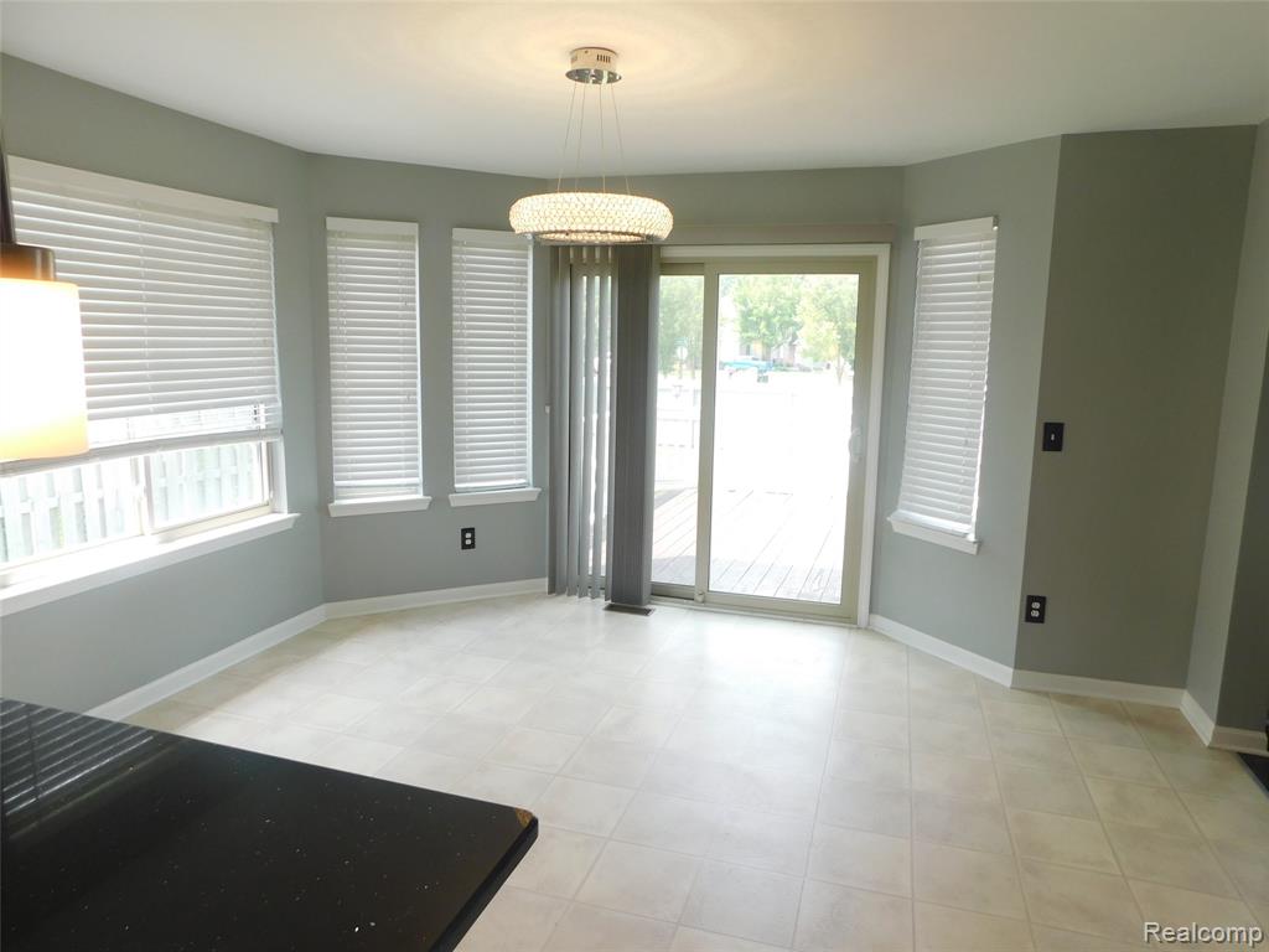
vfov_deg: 58.9
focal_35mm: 23
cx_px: 634
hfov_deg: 73.9
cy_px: 476
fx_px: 843
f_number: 3
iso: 125
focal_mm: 4
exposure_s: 1/100
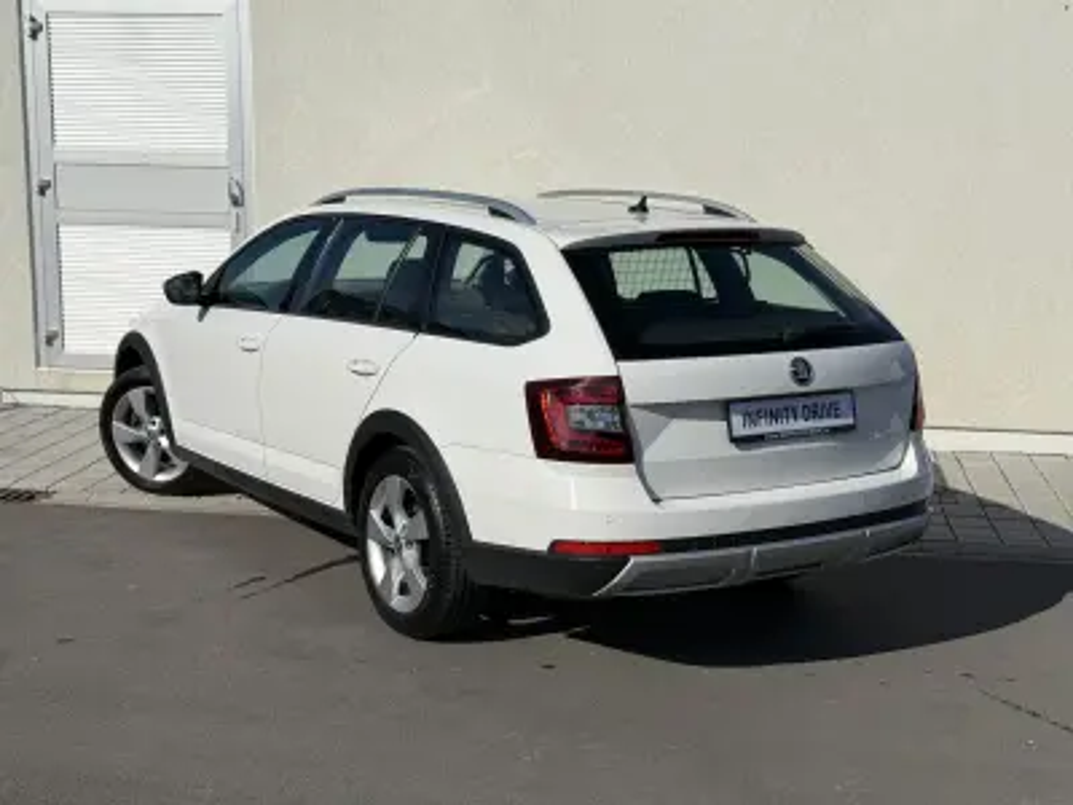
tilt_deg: -9.5
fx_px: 1488
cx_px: 536
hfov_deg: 39.7
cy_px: 402
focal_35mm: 48
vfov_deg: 30.3
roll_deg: -1.2
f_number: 1.78
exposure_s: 1/13333
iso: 50
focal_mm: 6.76
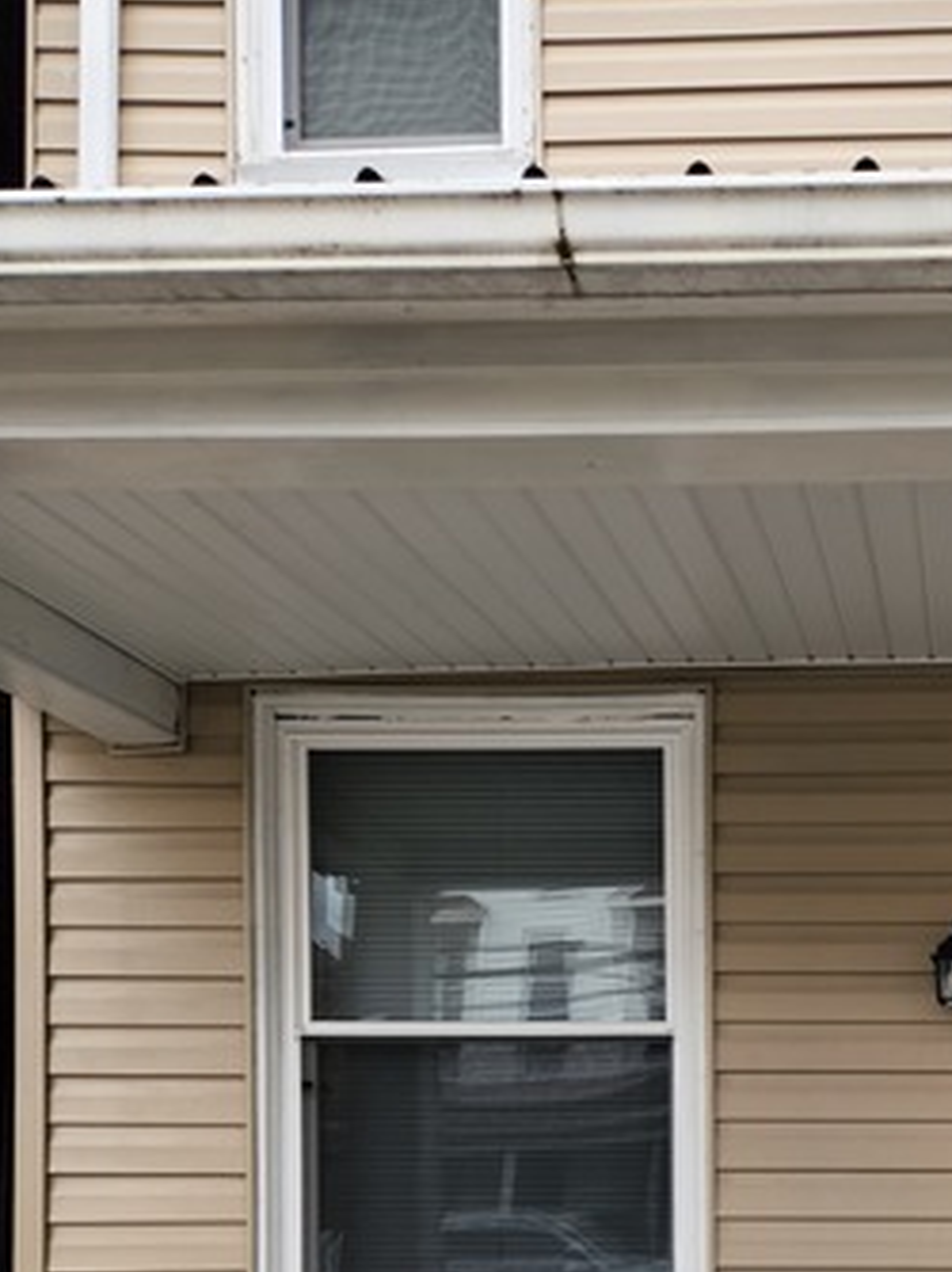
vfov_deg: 37.9
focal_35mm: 46
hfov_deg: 29.6
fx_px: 1689
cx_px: 925
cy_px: 1194
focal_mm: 5.4
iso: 20
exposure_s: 1/222
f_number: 1.8
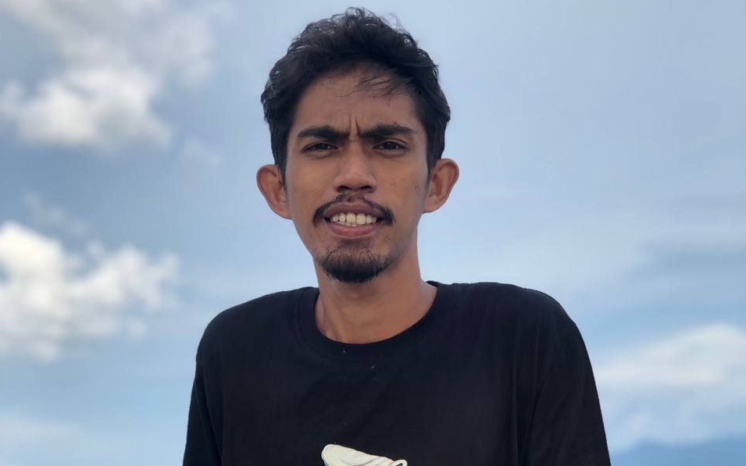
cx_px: 372
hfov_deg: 25.5
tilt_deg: +8.4
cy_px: 317
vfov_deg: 16.1
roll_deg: +2.9
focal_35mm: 81
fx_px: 1647
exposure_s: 1/144
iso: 20
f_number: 2.8
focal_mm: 6.6
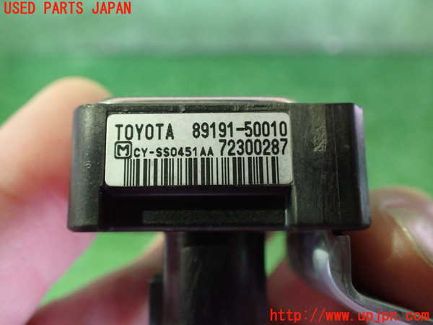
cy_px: 162
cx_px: 216
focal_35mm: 30
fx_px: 375
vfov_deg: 46.8
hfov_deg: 60.0
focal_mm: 5.4
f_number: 2.3
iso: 1000
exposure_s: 1/30
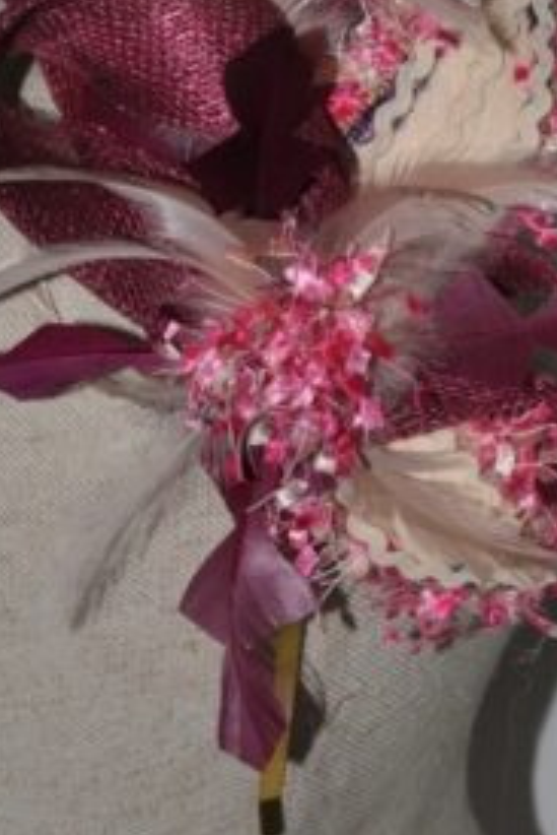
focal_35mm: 129
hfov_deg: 10.6
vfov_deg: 15.6
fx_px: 2995
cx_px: 277
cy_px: -5
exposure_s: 1/60
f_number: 7.1
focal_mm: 35
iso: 200
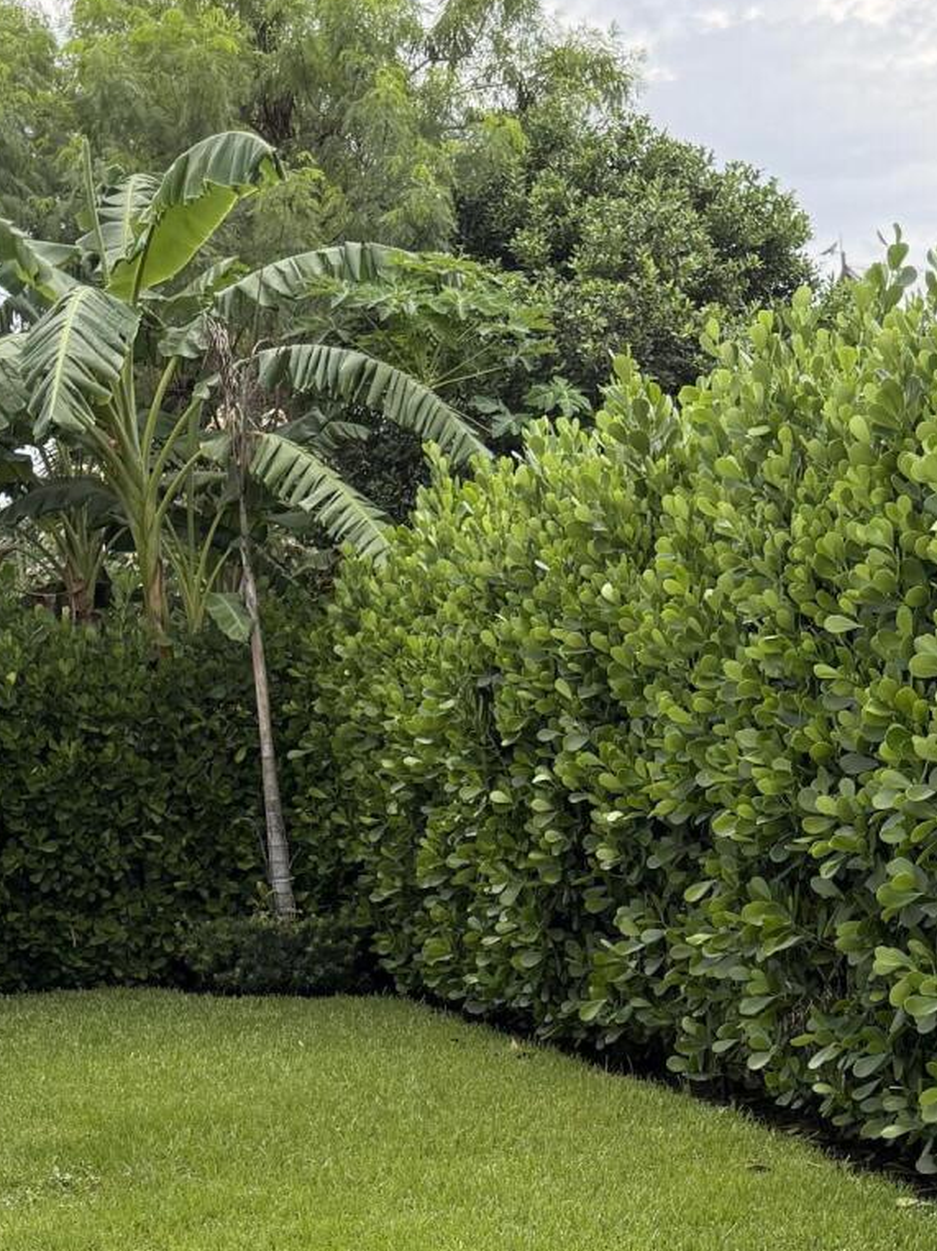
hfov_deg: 23.2
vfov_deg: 28.5
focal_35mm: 63
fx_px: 2275
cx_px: 630
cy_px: 1302
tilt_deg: -11.4
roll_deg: +2.7
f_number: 1.78
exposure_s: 1/1949
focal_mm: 6.76
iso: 100
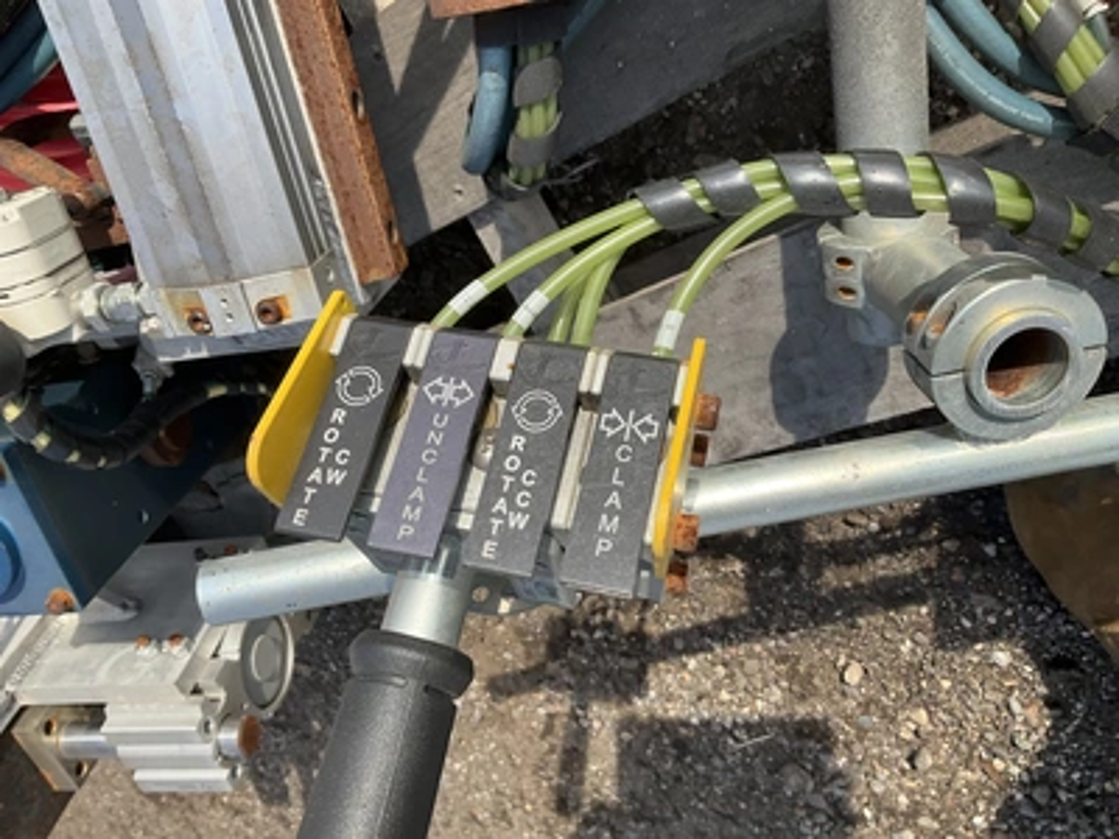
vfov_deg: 48.2
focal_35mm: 29
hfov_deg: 61.7
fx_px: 937
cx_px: 560
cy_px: 420
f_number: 1.8
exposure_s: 1/1035
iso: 25
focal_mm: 3
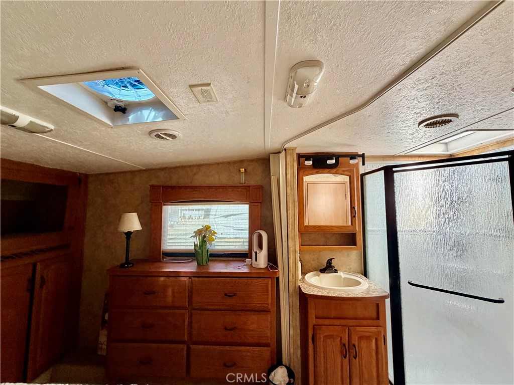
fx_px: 208
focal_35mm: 14
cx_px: 257
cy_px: 192
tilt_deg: +3.8
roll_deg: -0.2
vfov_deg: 85.7
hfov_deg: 102.1
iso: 200
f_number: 2.2
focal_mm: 2.22
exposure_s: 1/121
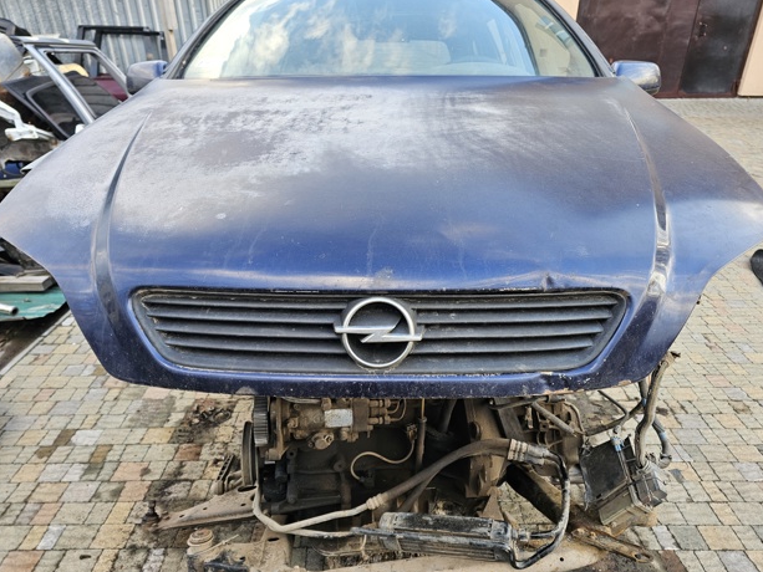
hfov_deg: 71.6
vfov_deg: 56.8
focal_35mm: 24
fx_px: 529
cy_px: 291
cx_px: 387
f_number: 1.7
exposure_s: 1/100
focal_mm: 6.3
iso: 64
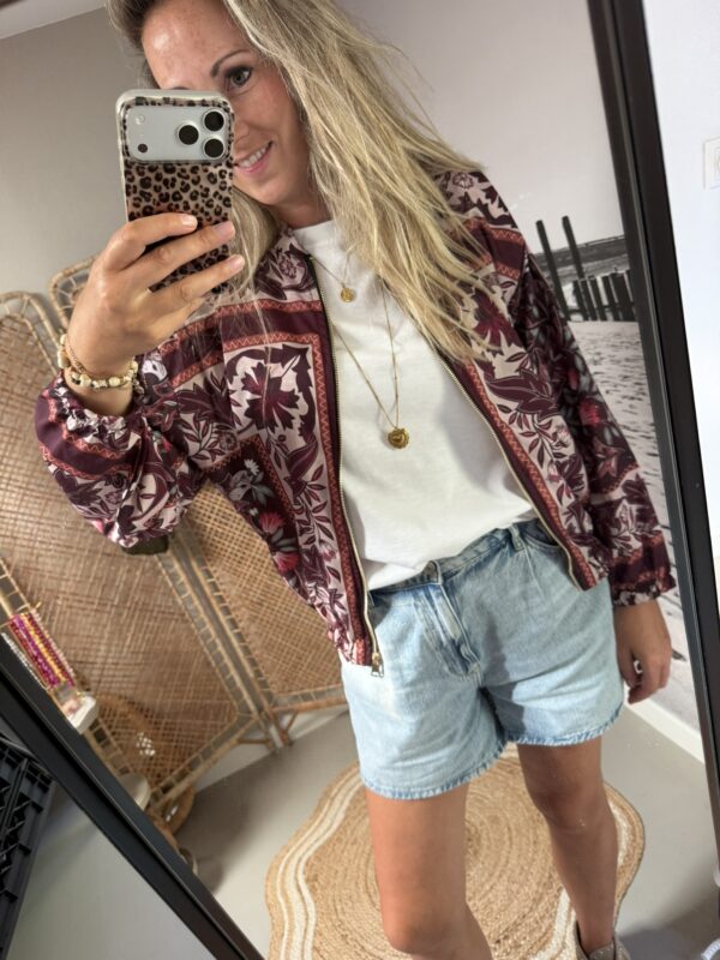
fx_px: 666
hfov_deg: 56.8
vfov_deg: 71.6
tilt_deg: -39.8
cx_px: 360
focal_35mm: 24
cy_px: 480
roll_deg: +21.2
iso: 250
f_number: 1.78
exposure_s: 1/60
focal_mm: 6.76
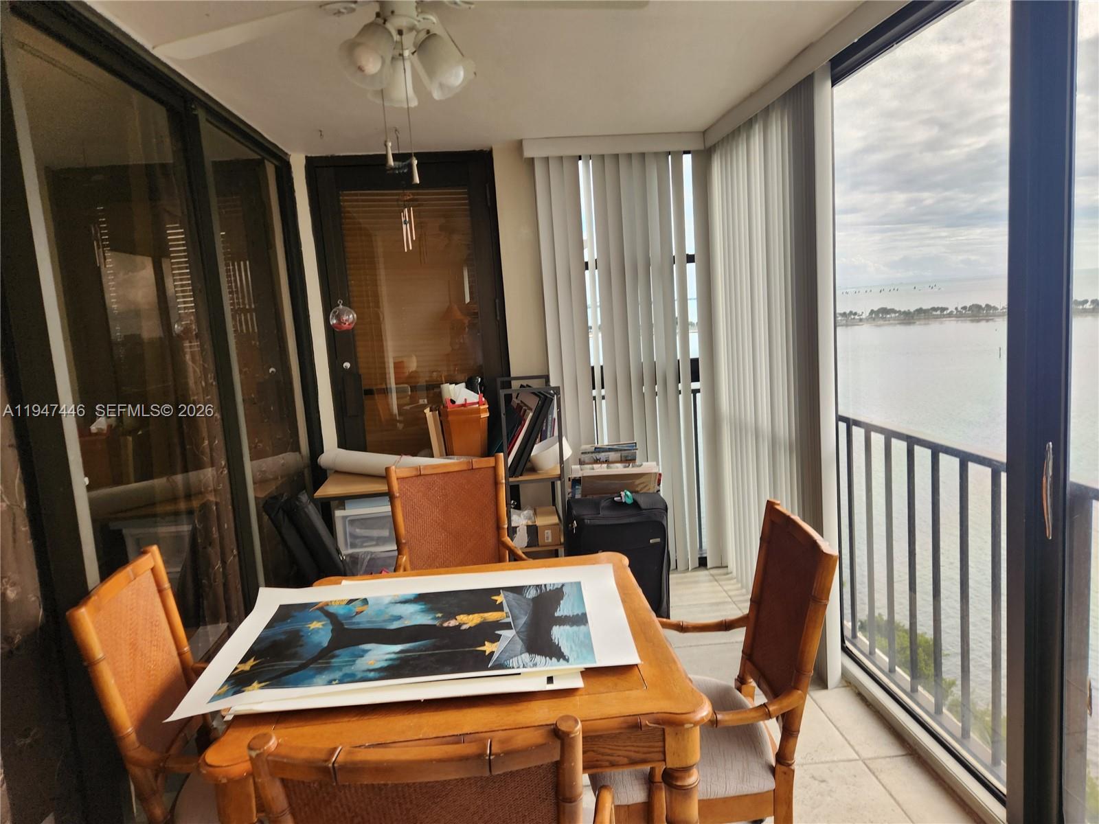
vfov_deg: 58.9
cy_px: 412
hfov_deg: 73.9
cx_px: 550
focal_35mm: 23
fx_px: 730
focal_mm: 5.4
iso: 40
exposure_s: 1/180
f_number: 1.8
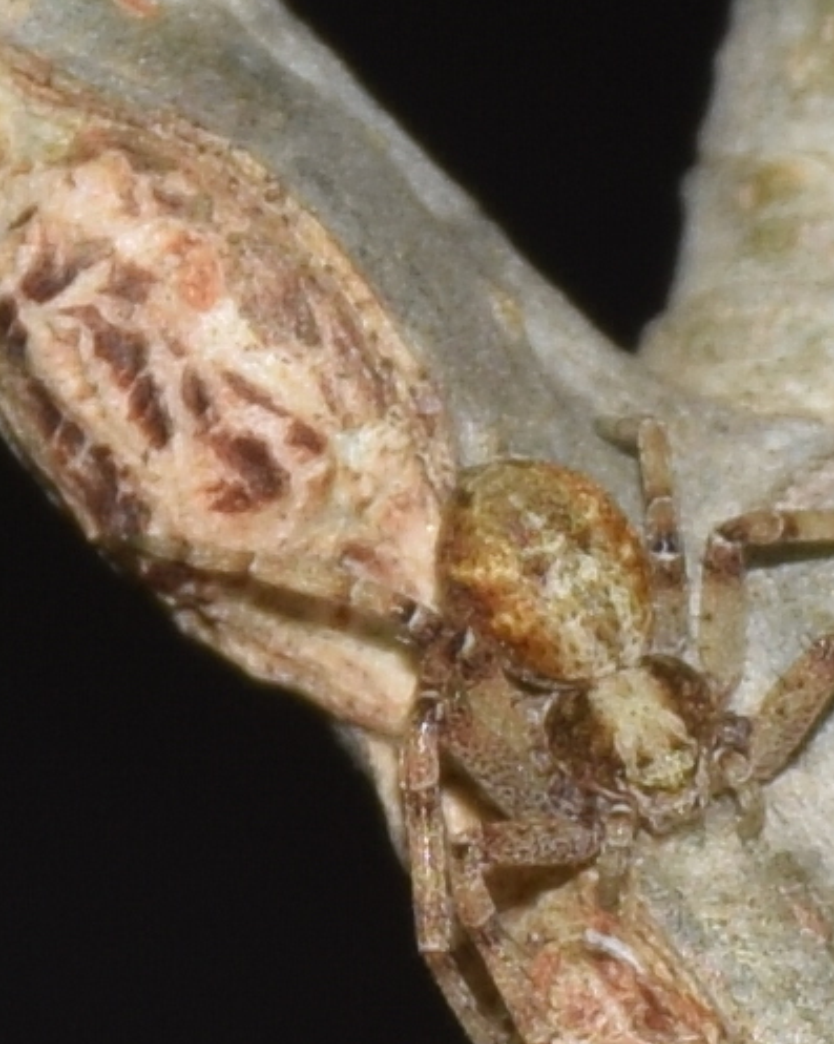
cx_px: 580
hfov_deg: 4.1
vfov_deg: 5.1
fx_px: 11766
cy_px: 555
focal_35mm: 381
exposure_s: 1/160
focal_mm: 140
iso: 100
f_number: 11
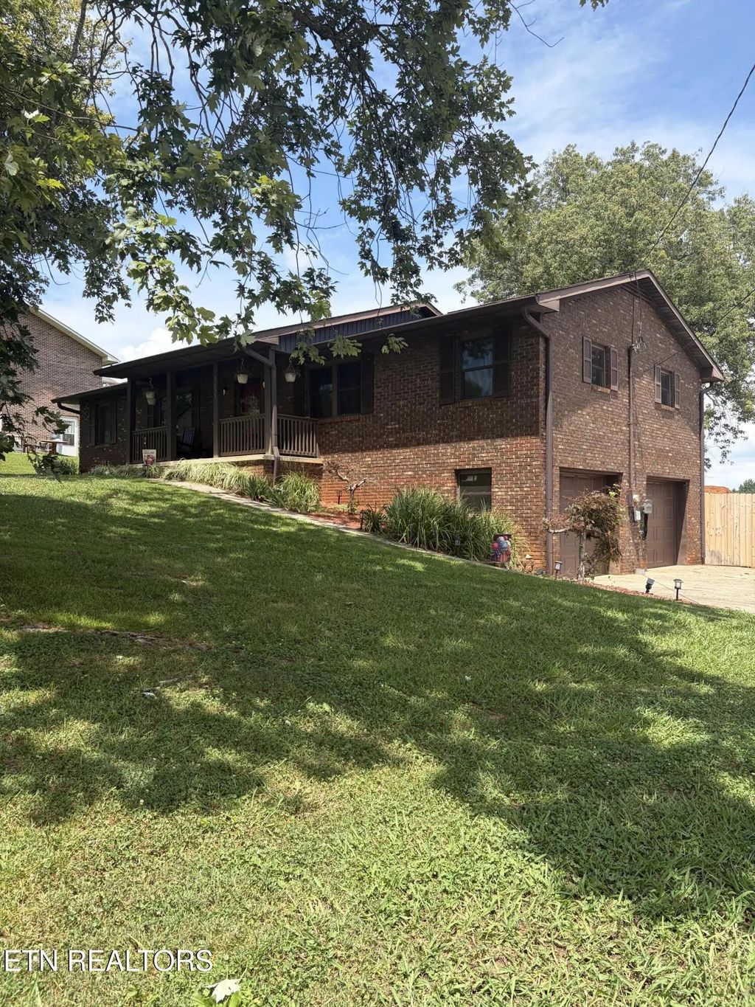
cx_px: 378
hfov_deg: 53.1
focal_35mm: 26
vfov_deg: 67.3
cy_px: 504
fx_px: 756
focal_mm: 5.96
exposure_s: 1/1901
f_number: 1.6
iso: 50
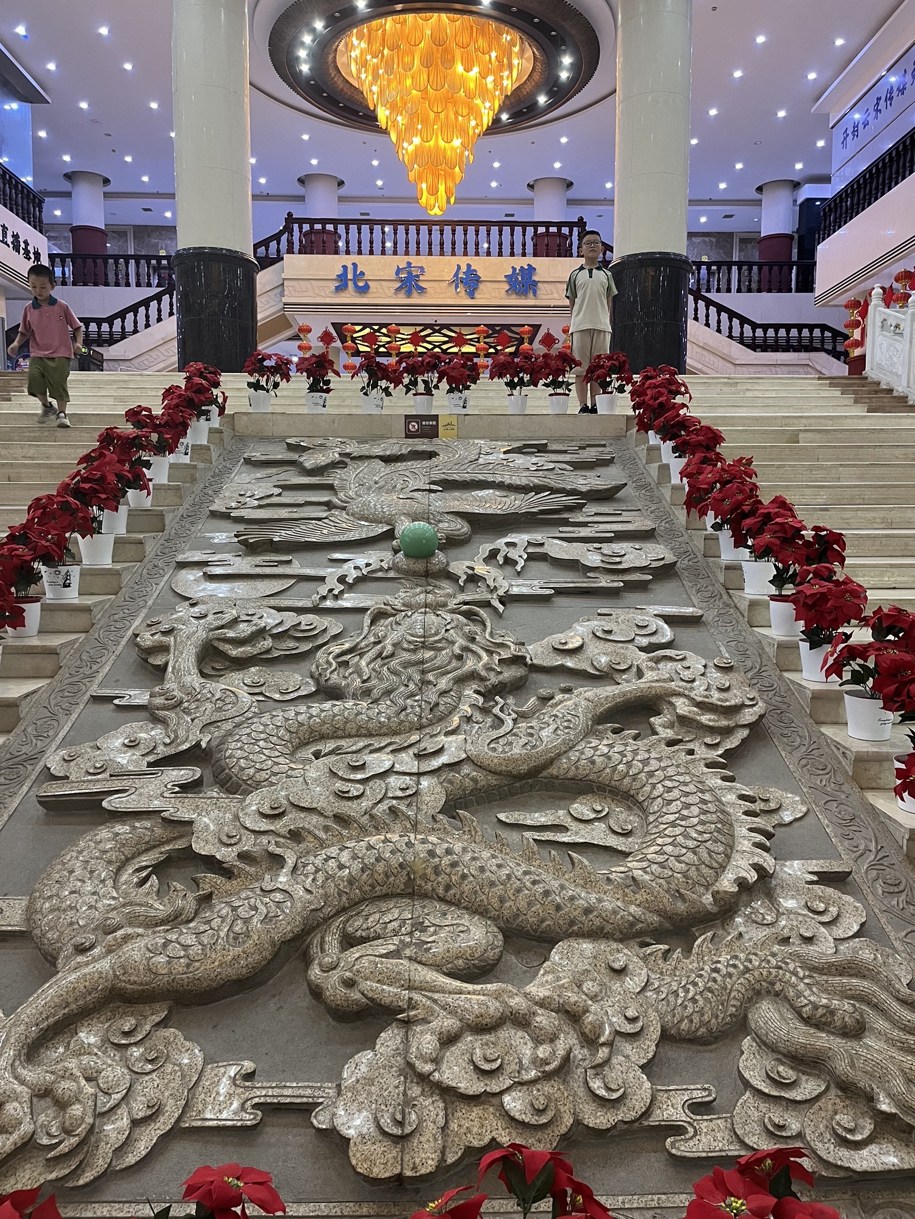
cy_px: 610
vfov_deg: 67.3
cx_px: 458
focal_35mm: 26
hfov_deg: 53.1
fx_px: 916
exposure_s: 1/50
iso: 400
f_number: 1.6
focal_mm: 5.1
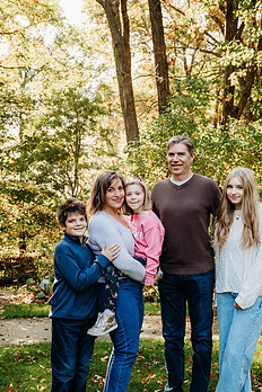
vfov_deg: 37.4
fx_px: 579
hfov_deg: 25.5
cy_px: 228
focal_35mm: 53
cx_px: 143
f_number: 5
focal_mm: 41
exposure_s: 1/250
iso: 400
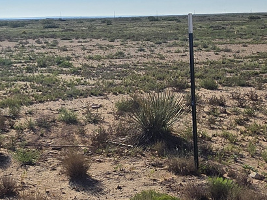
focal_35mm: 65
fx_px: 501
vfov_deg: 22.1
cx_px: 55
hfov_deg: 29.2
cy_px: 25
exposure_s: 1/6766
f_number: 2.2
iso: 50
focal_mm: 2.2
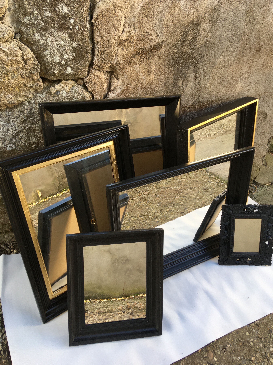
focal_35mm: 29
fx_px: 305
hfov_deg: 48.2
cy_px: 182
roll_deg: -3.9
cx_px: 136
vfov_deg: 61.7
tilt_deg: -39.7
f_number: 2.2
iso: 40
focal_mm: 4.15
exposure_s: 1/100
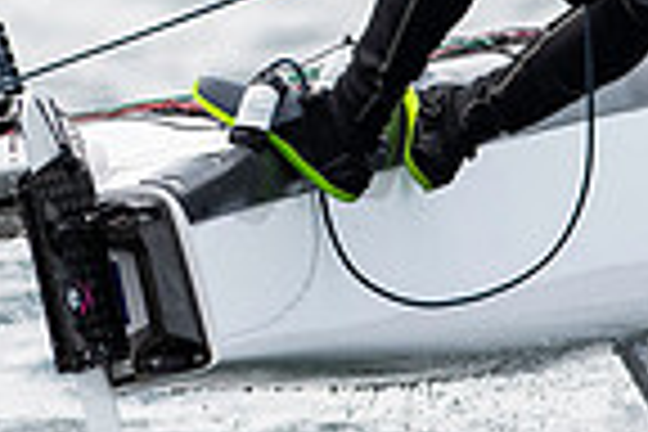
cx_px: 94
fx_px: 32685
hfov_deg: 1.1
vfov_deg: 0.8
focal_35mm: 1816
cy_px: -164
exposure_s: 1/4000
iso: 400
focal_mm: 300
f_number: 5
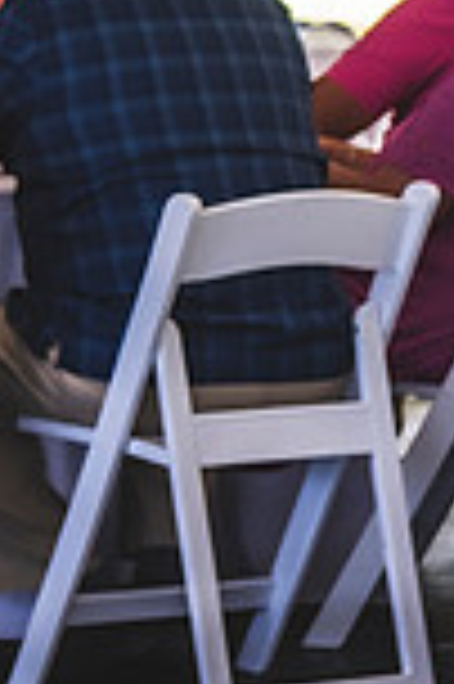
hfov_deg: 4.9
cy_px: -97
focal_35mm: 267
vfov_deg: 7.7
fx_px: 5062
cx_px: -823
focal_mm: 70
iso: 400
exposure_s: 1/200
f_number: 2.8
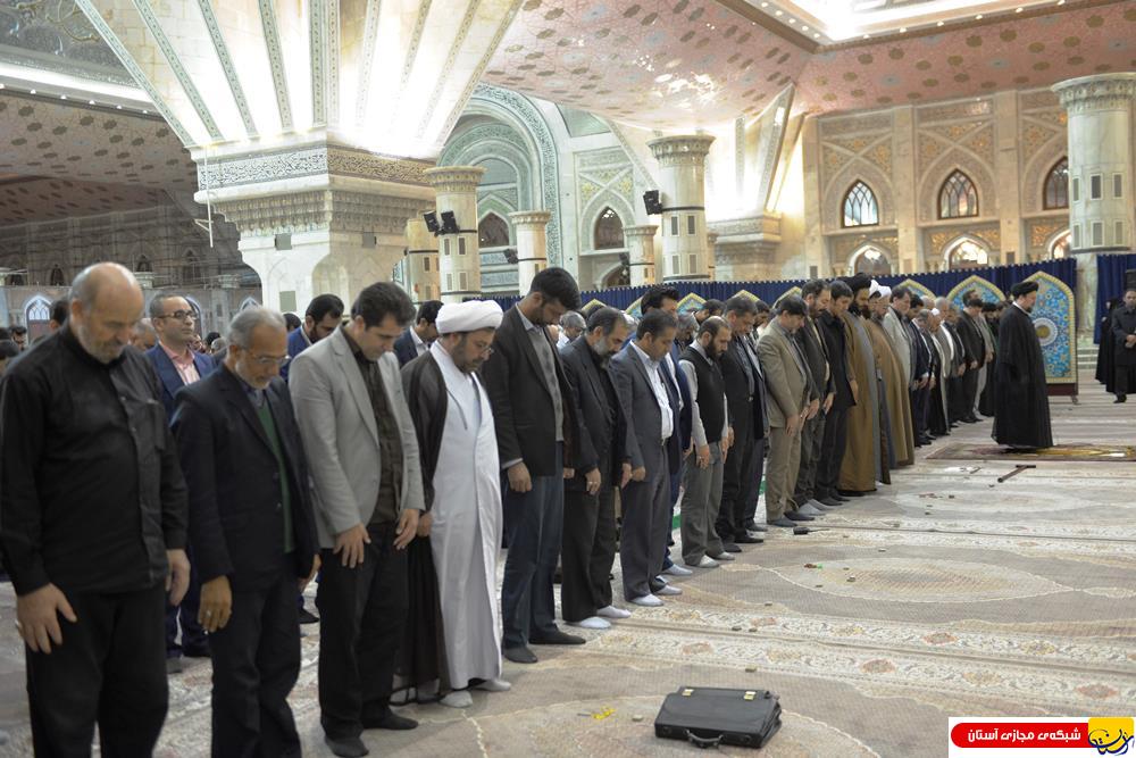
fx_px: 1199
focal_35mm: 38
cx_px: 568
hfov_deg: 50.7
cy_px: 379
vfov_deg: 35.1
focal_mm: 38
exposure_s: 1/40
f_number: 3.2
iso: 1600
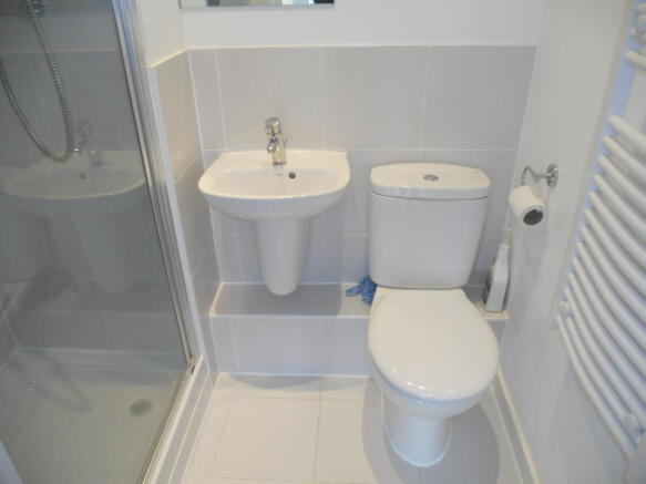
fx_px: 504
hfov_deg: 65.3
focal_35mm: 27
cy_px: 242
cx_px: 323
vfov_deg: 51.3
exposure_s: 1/30
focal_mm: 4.9
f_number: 3.2
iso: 125
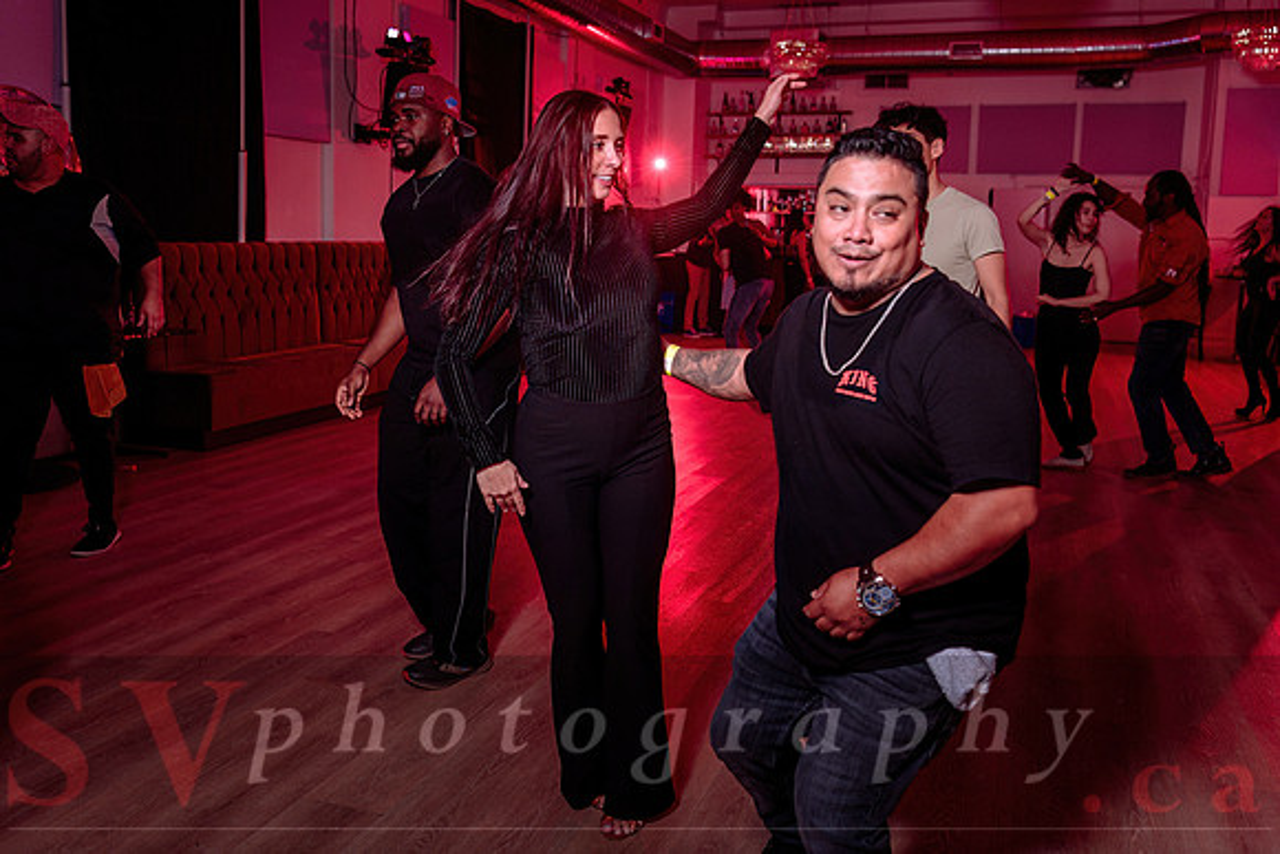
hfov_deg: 55.8
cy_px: 370
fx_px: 1208
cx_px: 620
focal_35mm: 34
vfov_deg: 38.9
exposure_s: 1/100
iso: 800
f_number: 3.2
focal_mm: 30
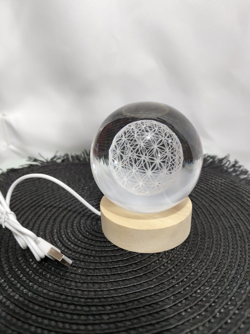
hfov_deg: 58.9
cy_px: 167
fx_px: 221
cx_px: 125
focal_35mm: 23
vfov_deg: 73.9
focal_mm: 5.56
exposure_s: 1/100
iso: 636
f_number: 1.88
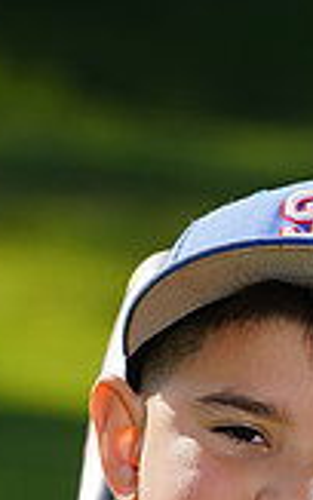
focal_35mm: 850
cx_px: 204
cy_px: 782
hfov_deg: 1.5
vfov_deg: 2.5
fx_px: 11591
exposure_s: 1/250
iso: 100
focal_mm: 235
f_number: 9
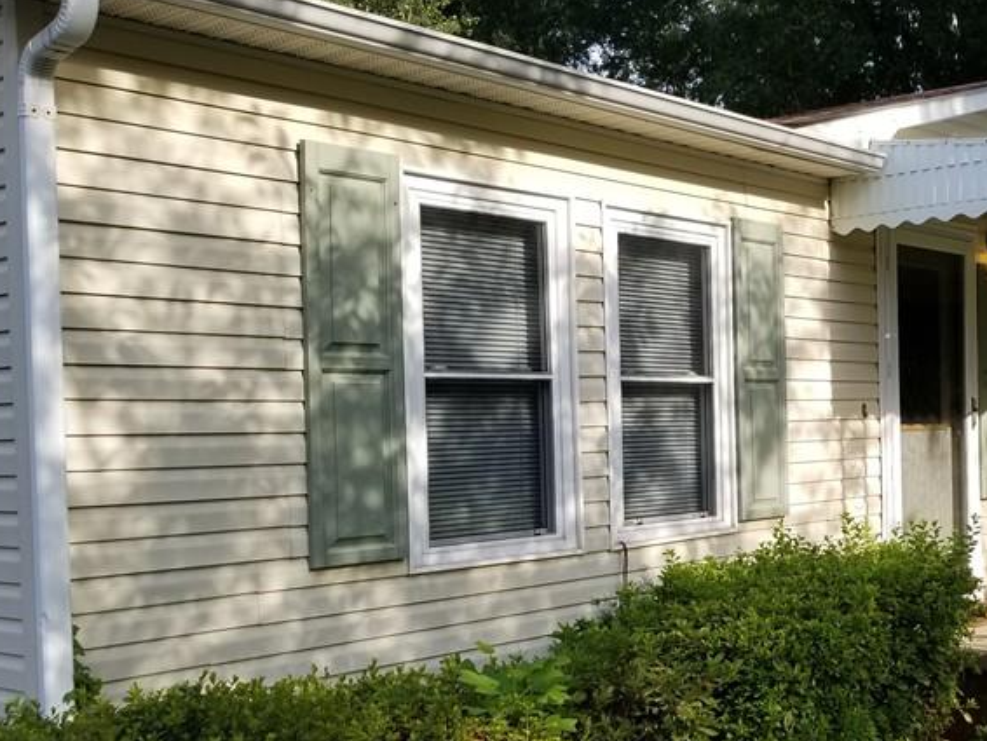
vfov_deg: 30.8
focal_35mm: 47
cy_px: 438
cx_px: 841
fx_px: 1341
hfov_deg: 38.3
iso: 50
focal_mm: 4.25
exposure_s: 1/1233
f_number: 1.7
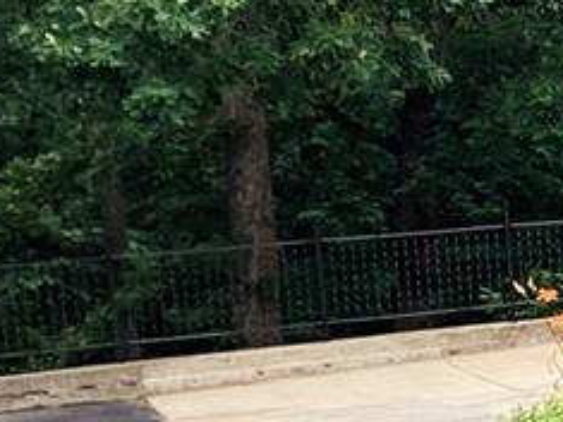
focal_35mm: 135
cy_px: 384
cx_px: 1018
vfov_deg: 10.9
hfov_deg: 13.2
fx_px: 2195
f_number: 2.4
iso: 25
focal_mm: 3.3
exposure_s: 1/339
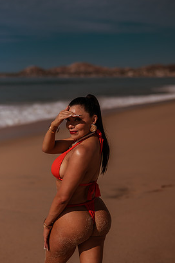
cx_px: 87
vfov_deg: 31.4
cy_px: 133
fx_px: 467
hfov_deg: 21.2
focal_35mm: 64
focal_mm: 58
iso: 50
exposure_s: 1/8000
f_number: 2.2
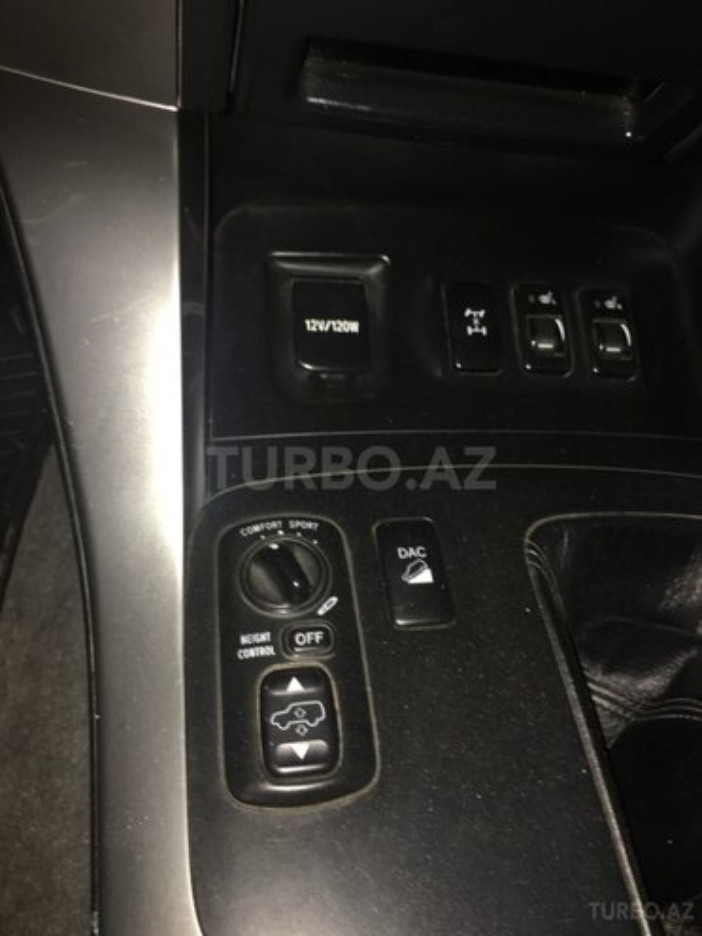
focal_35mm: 29
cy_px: 468
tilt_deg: -53.6
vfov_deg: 61.7
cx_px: 351
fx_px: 784
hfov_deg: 48.2
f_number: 2.2
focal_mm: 4.15
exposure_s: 1/17
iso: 32
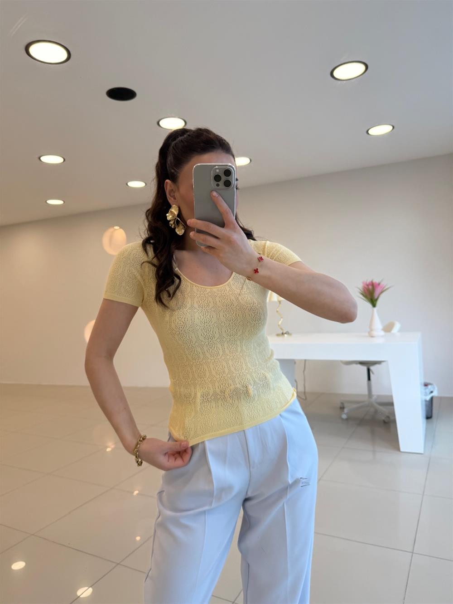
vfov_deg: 71.6
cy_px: 302
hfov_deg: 56.8
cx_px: 226
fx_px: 419
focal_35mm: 24
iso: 100
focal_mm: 6.76
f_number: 1.78
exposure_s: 1/348
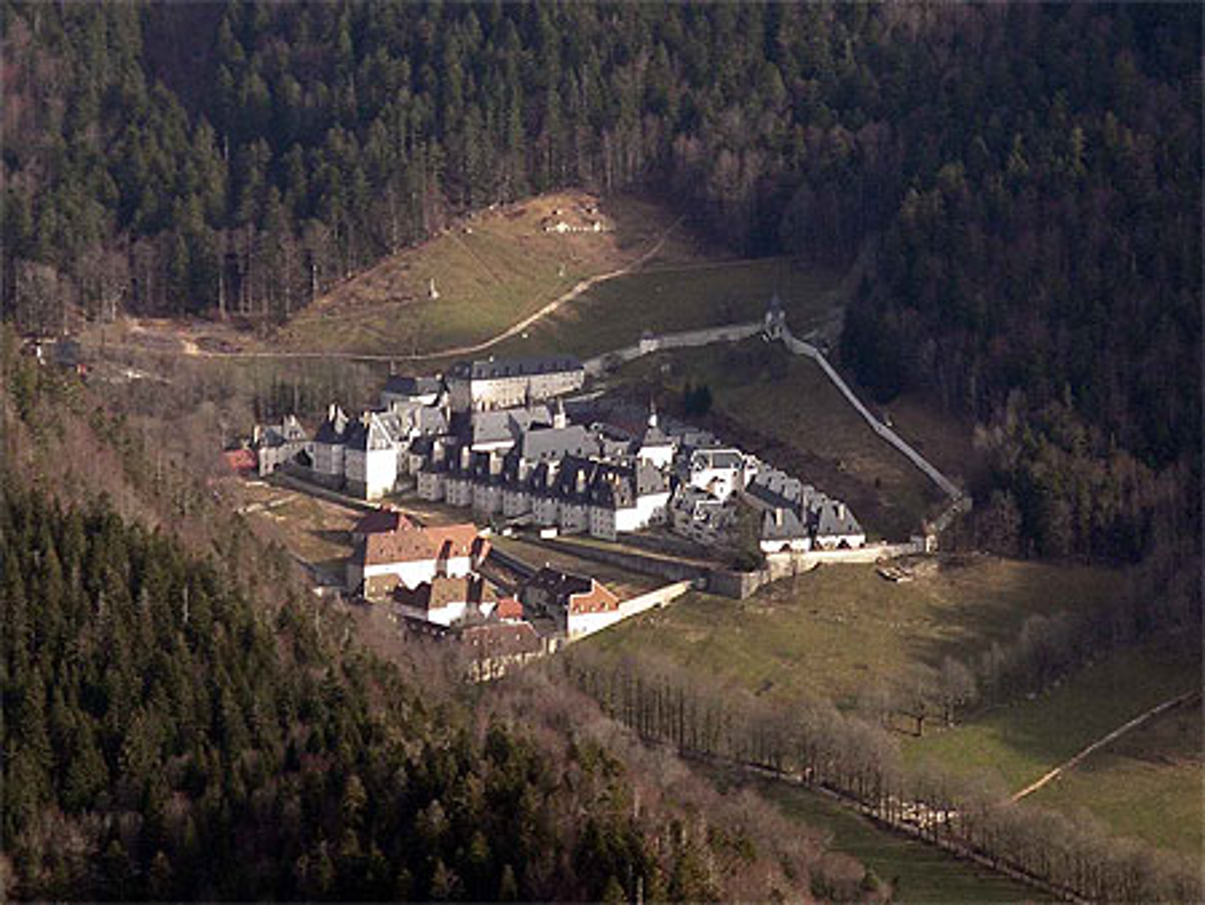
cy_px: 452
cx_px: 602
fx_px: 6513
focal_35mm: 187
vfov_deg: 7.9
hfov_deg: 10.6
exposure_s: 1/200
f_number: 4.6
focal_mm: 39
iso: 125
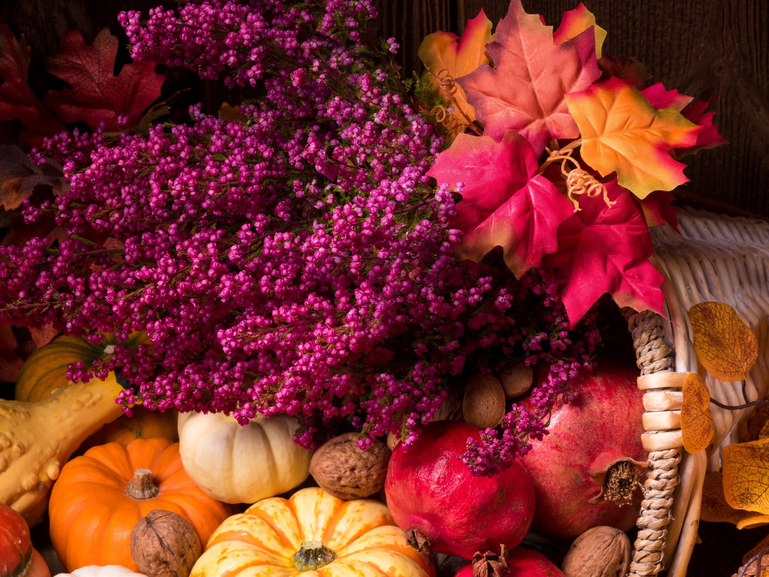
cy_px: 421
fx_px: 2488
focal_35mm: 112
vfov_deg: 13.2
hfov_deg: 17.6
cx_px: 386
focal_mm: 60
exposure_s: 1/200
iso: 64
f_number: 14
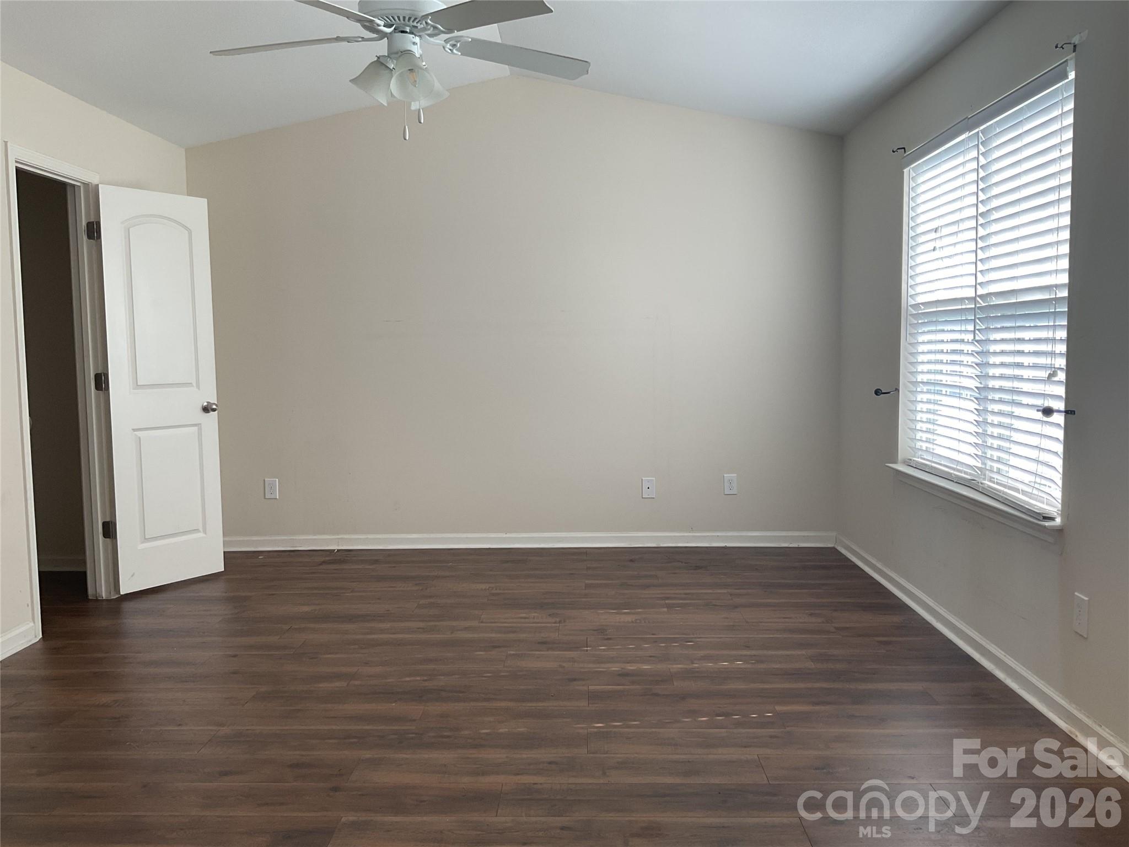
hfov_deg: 61.7
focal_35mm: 29
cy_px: 424
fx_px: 946
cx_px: 564
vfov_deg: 48.2
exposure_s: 1/120
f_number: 1.8
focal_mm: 3
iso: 40
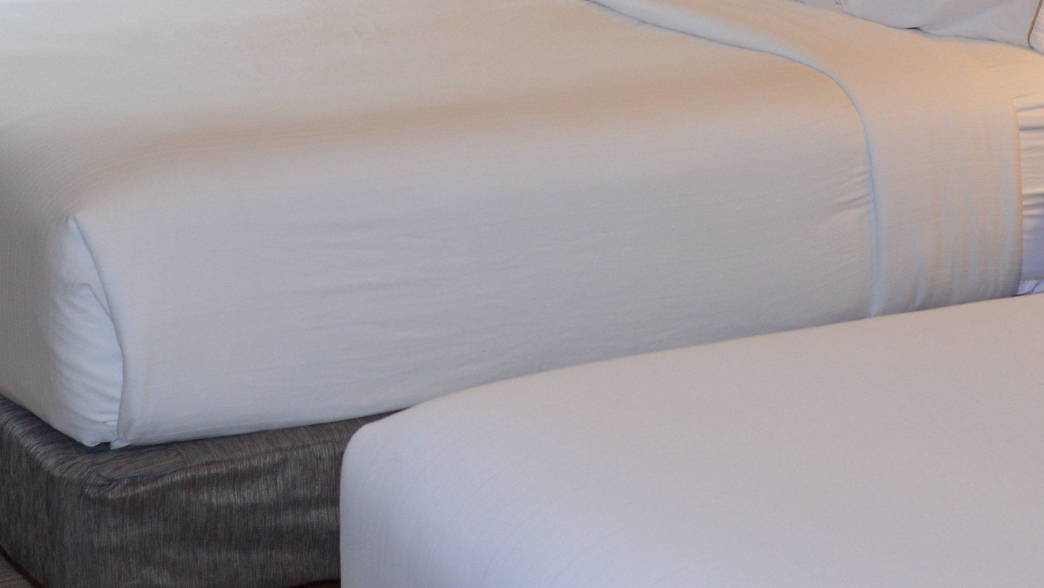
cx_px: 611
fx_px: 2824
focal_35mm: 102
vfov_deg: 11.7
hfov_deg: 20.9
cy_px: -3
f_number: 5
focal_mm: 22
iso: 400
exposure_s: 1/100
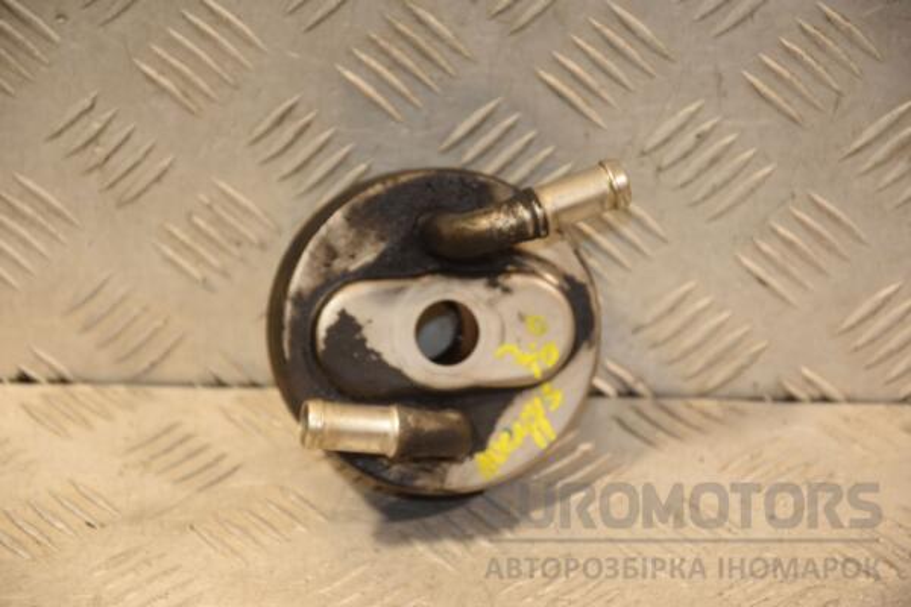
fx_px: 3720
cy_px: 304
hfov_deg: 14.0
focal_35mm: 147
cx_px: 456
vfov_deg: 9.3
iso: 800
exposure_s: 1/200
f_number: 5.6
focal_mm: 98
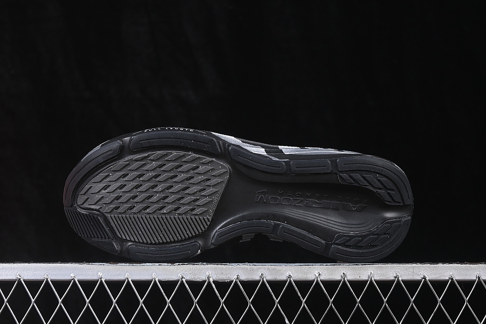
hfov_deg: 27.0
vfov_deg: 18.2
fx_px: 1012
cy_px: 162
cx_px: 243
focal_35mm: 75
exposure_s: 1/60
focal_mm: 50
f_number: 6.3
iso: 160
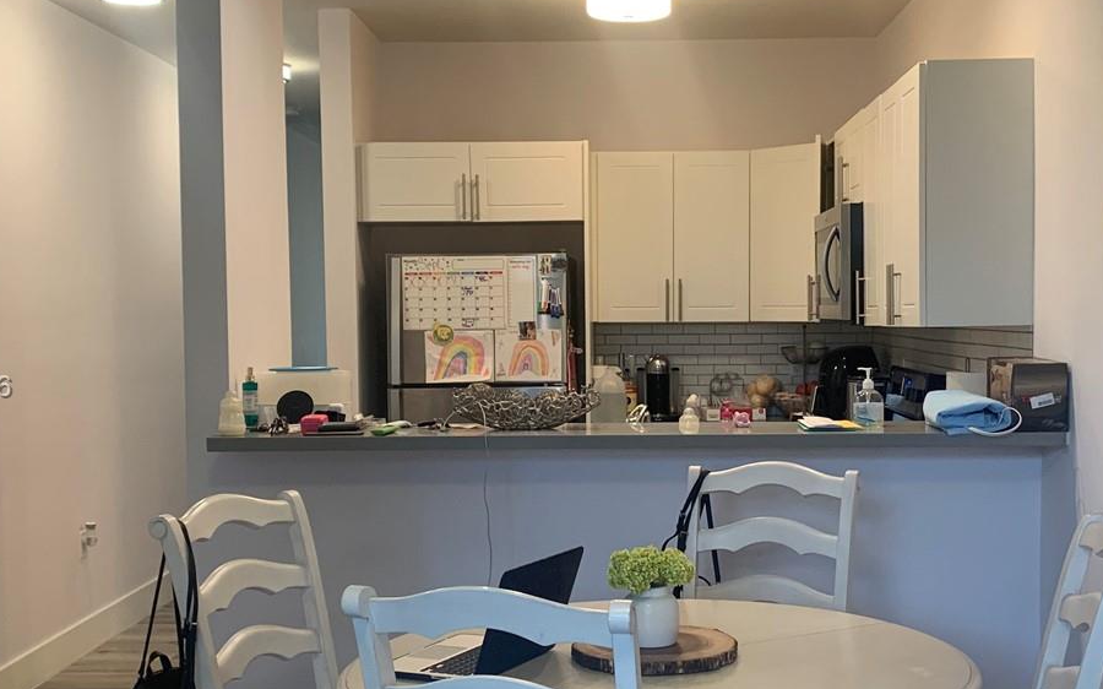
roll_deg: +0.9
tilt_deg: -3.2
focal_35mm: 49
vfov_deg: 26.3
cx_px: 610
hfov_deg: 41.0
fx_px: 1473
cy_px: 389
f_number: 1.8
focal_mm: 4.25
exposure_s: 1/60
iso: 100
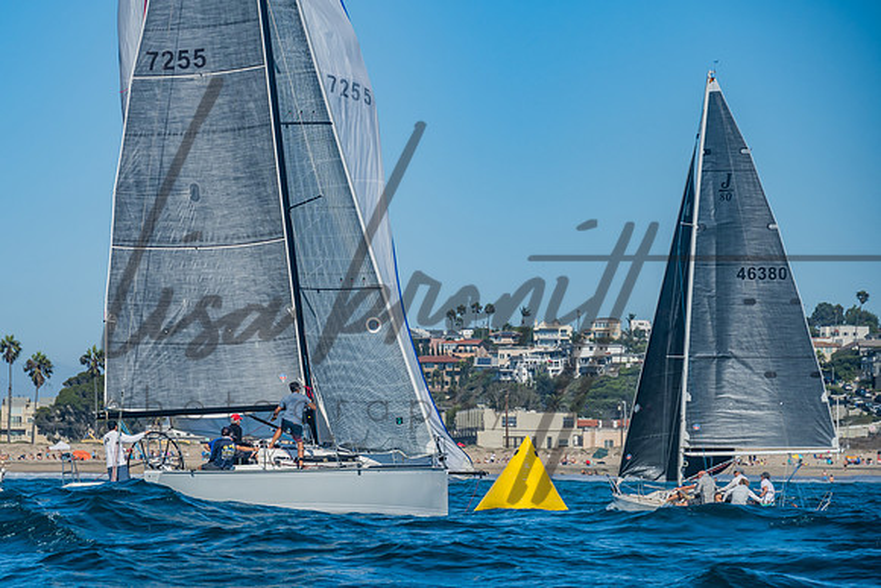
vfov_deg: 7.8
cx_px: 270
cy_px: 365
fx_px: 4287
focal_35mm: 175
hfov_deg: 11.7
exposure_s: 1/1000
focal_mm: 125
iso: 160
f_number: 6.3
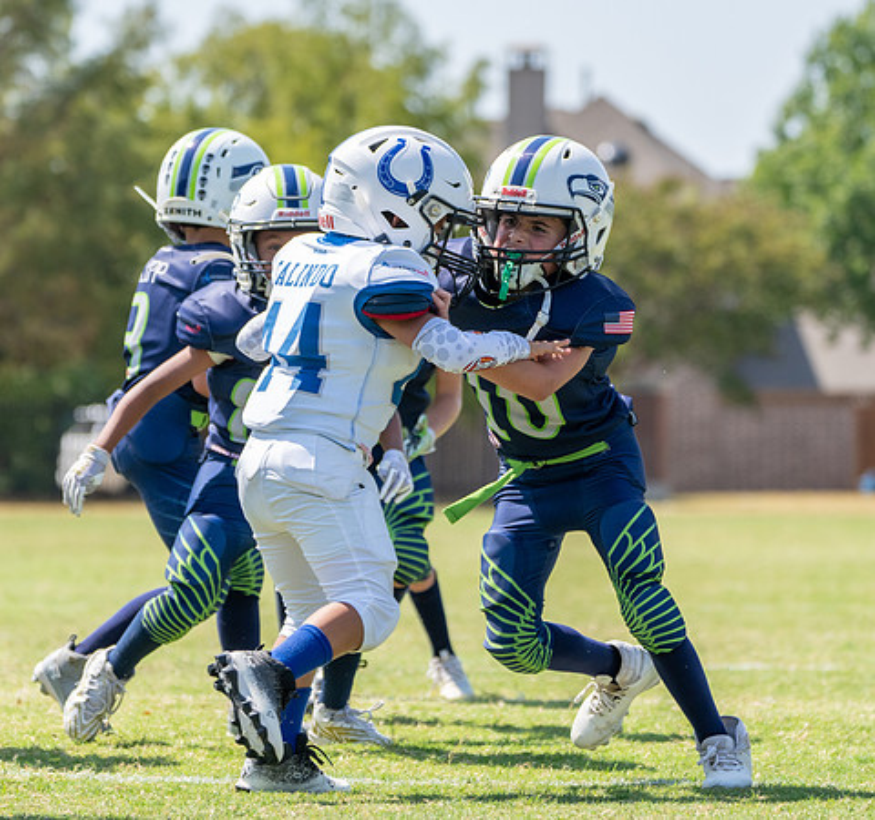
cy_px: 431
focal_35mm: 285
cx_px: 434
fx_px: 7889
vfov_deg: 6.0
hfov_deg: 6.3
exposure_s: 1/1250
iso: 400
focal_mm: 192
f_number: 5.6
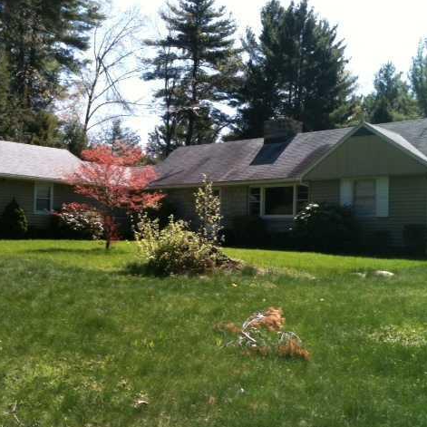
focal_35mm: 42
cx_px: 213
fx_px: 586
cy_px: 216
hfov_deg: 40.0
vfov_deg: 40.0
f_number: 2.8
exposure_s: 1/512
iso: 64
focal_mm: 3.85
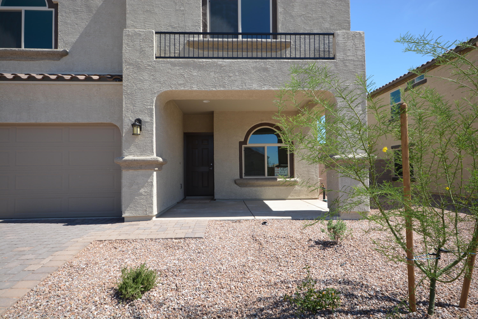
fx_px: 259
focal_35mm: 20
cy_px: 160
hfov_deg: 85.4
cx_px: 239
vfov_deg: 63.2
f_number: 8
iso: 180
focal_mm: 13
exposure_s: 1/250
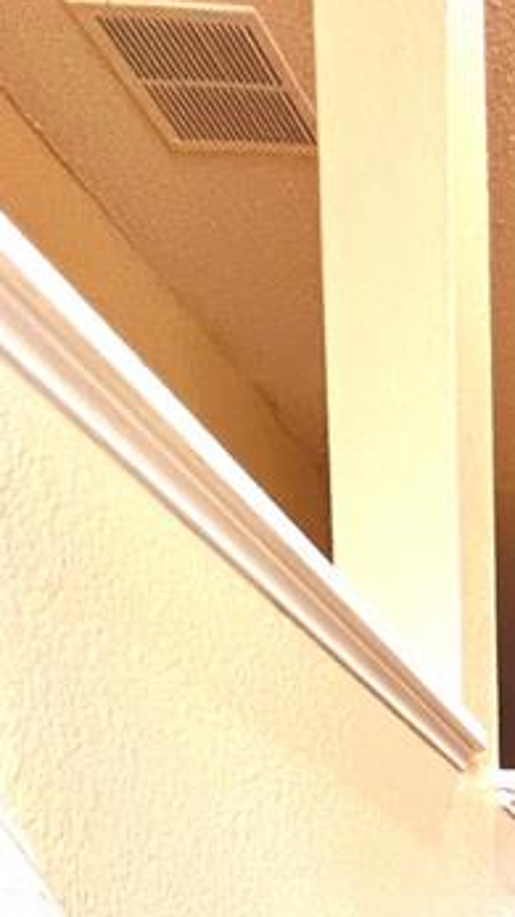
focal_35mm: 49
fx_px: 1190
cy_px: 1361
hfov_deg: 18.4
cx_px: 956
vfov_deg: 28.4
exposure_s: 1/60
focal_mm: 1.57
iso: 160
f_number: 1.8
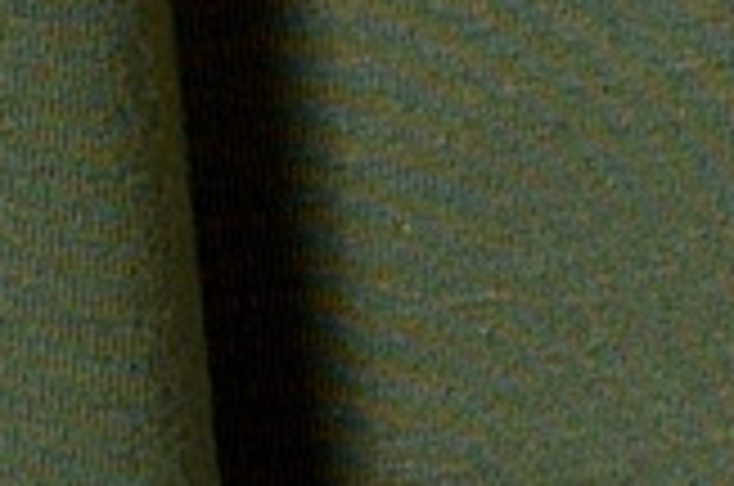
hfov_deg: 4.6
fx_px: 9015
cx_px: -374
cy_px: -191
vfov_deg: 3.1
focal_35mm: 443
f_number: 11
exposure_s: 1/400
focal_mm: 80
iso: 200
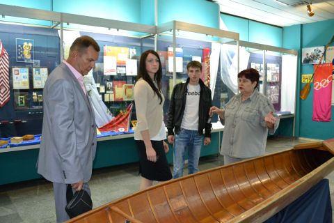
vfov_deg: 43.6
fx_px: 278
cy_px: 112
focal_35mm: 30
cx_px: 167
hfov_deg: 61.9
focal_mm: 20
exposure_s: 1/60
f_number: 3.8
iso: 3200
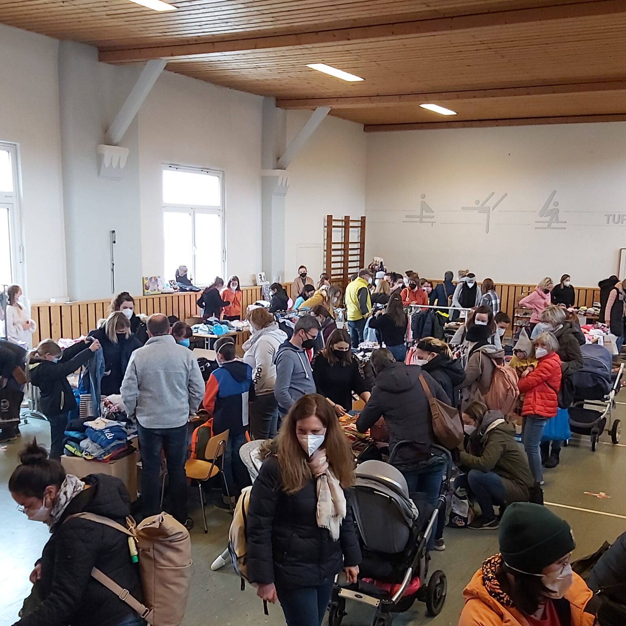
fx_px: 777
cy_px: 387
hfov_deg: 43.8
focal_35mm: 38
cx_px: 337
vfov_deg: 43.6
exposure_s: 1/50
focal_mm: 3.92
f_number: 1.7
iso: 250
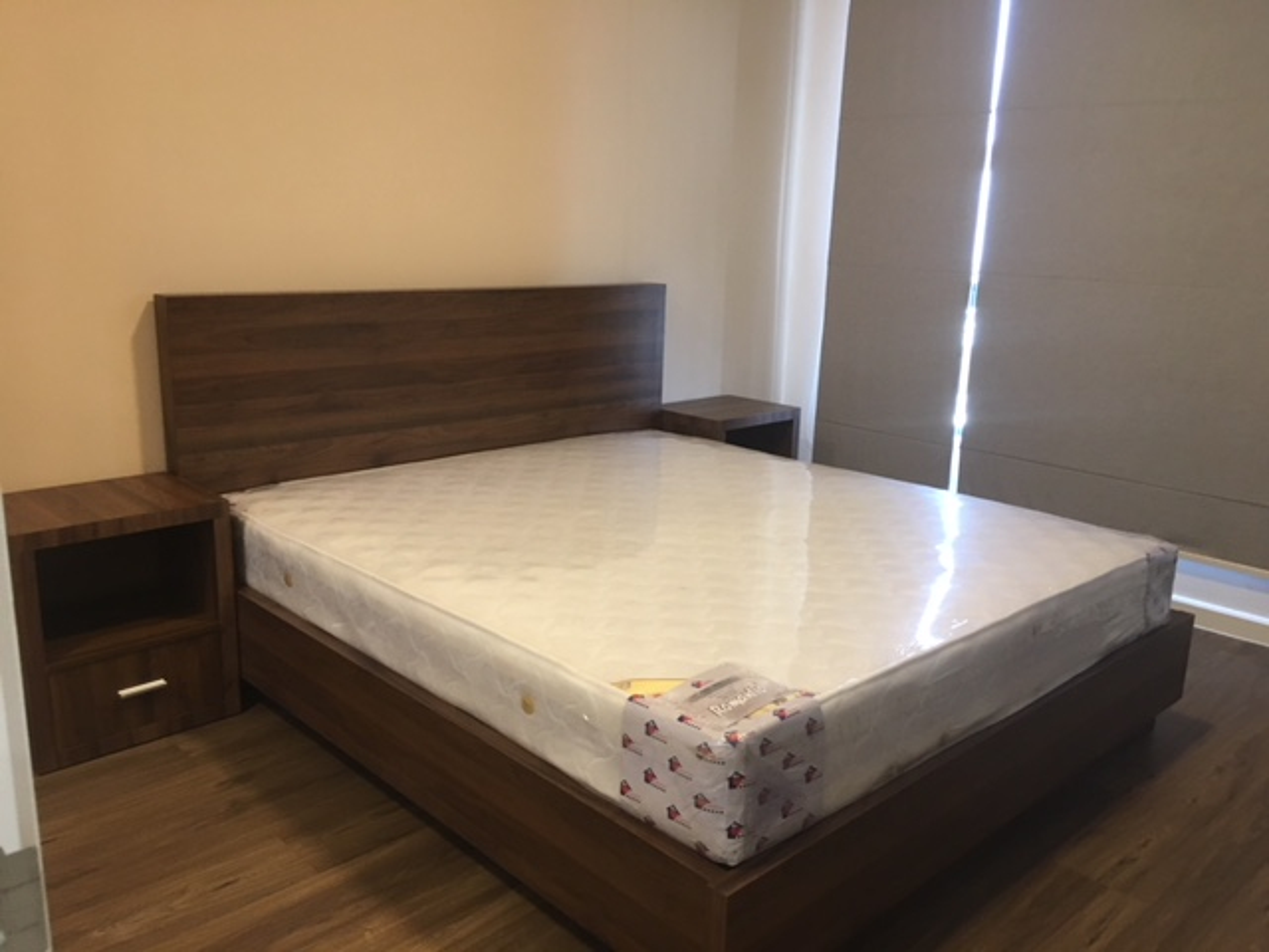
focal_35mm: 29
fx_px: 1063
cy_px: 476
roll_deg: -2.1
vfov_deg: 48.2
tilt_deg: -12.3
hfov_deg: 61.7
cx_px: 634
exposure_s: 1/33
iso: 125
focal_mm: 4.15
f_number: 2.2
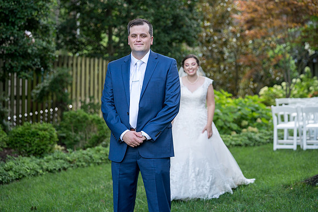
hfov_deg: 19.6
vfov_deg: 13.2
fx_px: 919
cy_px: 106
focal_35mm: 104
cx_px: 159
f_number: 4
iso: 100
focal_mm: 104
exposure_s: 1/200
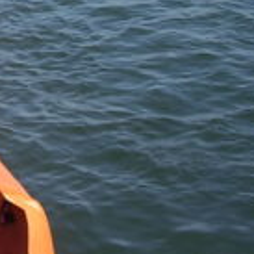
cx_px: -113
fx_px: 1220
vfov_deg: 11.6
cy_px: -72
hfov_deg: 11.4
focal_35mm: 147
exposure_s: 1/100
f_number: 8
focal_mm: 7.9
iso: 64
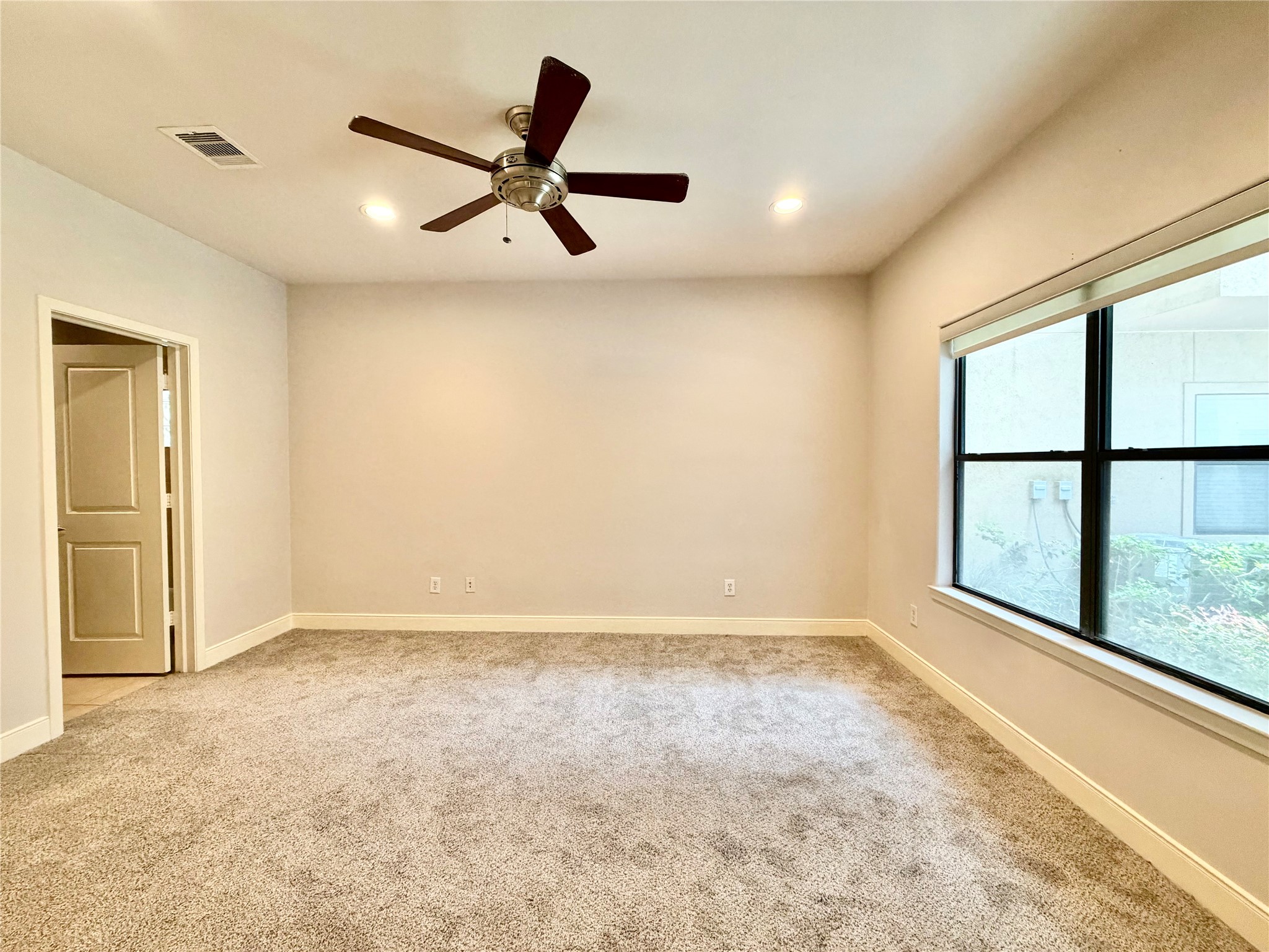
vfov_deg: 85.7
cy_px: 476
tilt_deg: -1.2
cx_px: 634
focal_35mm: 14
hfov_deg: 102.1
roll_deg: +0.9
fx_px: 513
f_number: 2.2
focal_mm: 2.22
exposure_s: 1/120
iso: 320
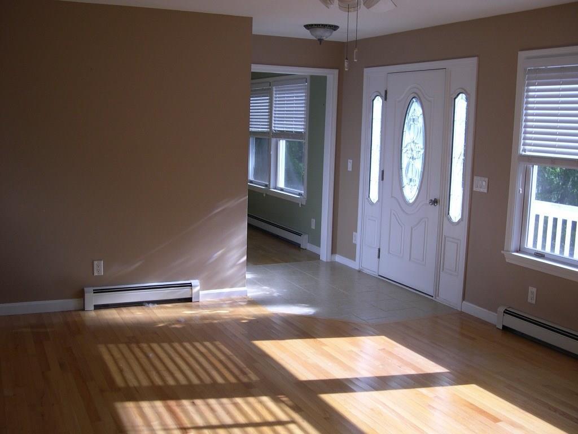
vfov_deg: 37.7
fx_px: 635
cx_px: 289
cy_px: 217
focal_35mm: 38
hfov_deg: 49.0
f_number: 2.8
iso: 100
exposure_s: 1/173
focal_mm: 8
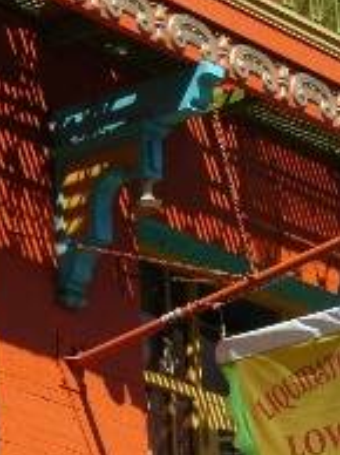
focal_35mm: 269
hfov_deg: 5.5
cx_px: 102
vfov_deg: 7.3
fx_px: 3531
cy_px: 455
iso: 100
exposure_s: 1/320
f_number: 5.6
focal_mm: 17.7
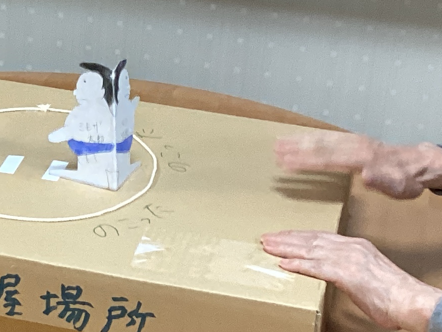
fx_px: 1468
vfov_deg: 12.9
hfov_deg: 17.0
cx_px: 74
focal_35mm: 115
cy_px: 111
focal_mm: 3.3
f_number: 2.4
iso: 125
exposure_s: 1/50
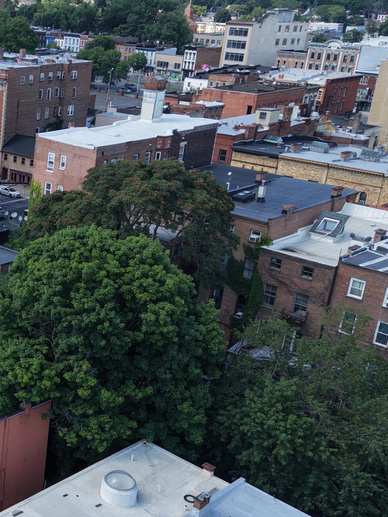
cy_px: 286
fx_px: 822
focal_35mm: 55
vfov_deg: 34.9
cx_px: -143
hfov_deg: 23.0
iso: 100
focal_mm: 8.67
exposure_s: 1/1000
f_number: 1.8
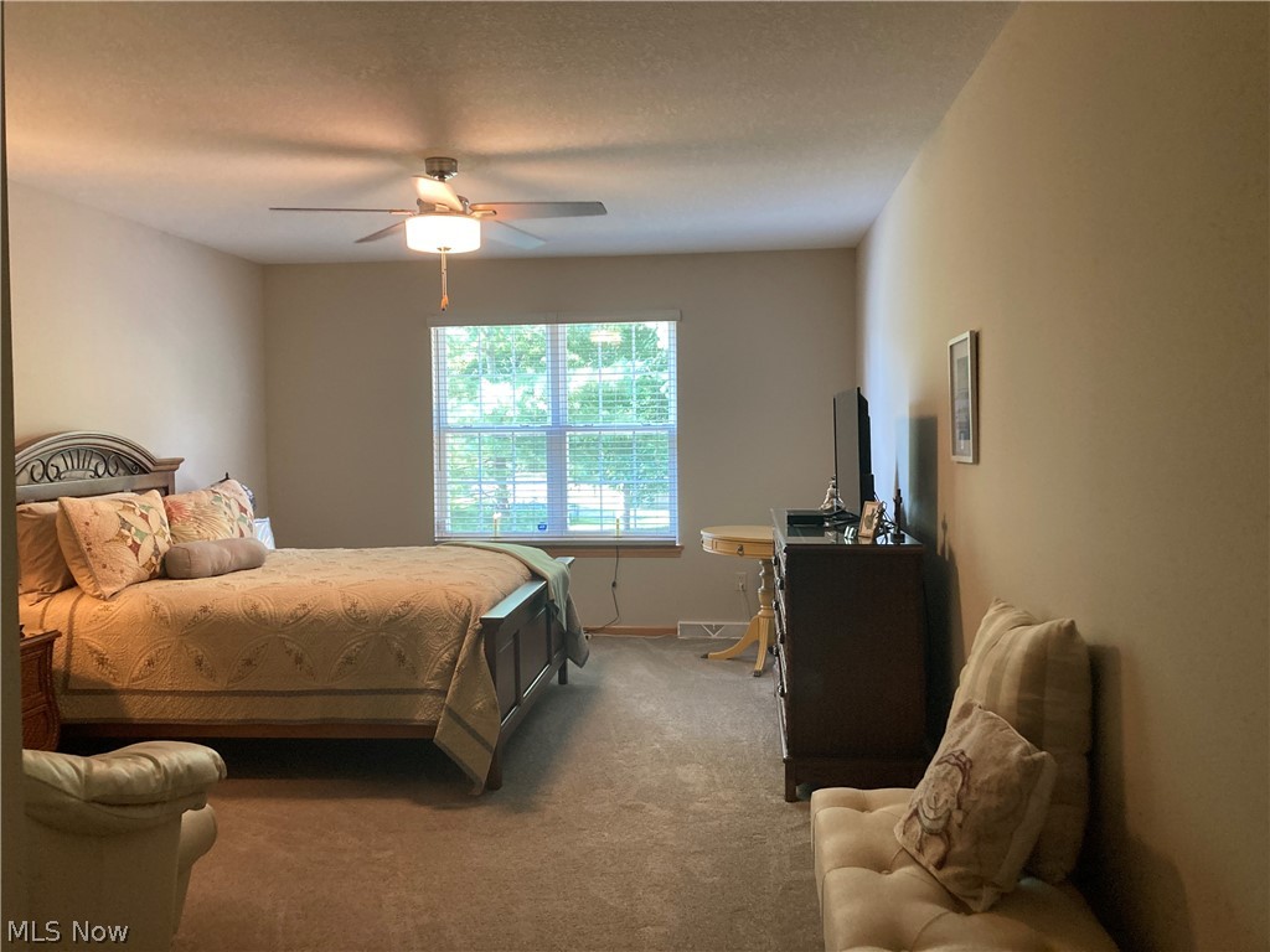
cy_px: 476
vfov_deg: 49.7
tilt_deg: -2.1
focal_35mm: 28
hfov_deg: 63.4
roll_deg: +0.0
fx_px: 1027
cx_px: 635
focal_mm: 3.99
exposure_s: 1/60
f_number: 1.8
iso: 200
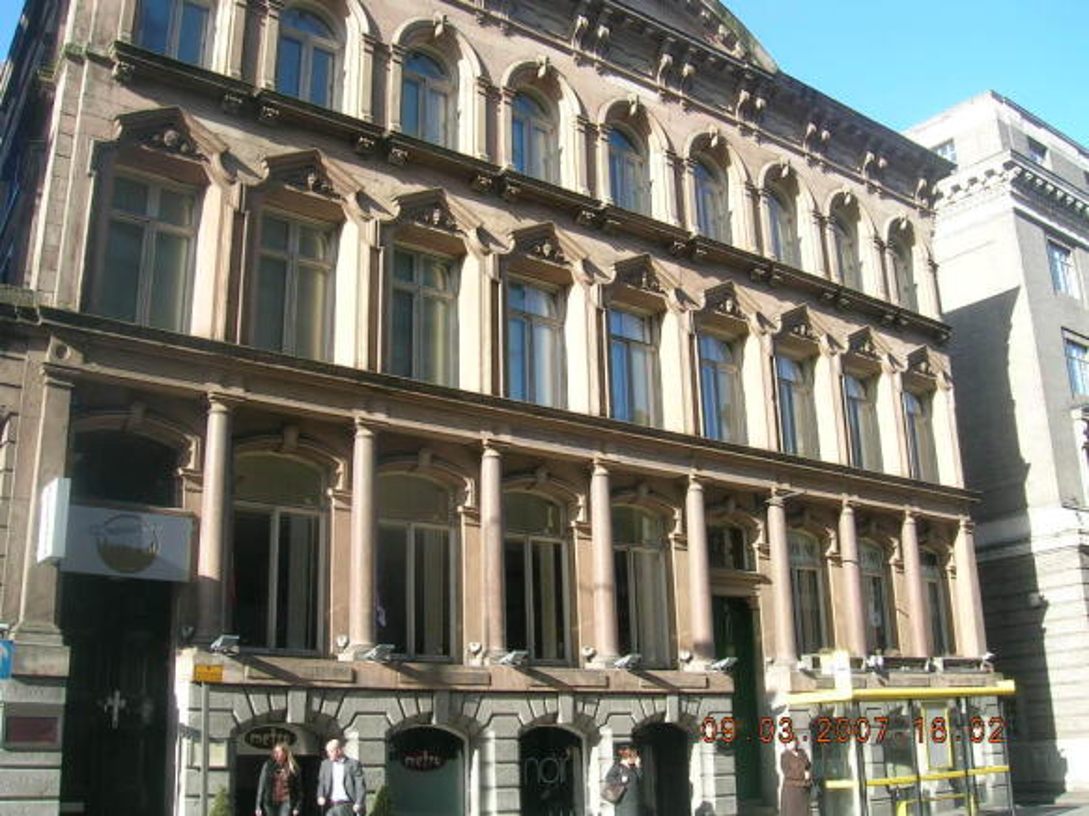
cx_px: 544
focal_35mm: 35
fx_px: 1101
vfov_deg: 40.7
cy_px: 408
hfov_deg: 52.6
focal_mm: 5.4
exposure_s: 1/117
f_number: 4.8
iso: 50
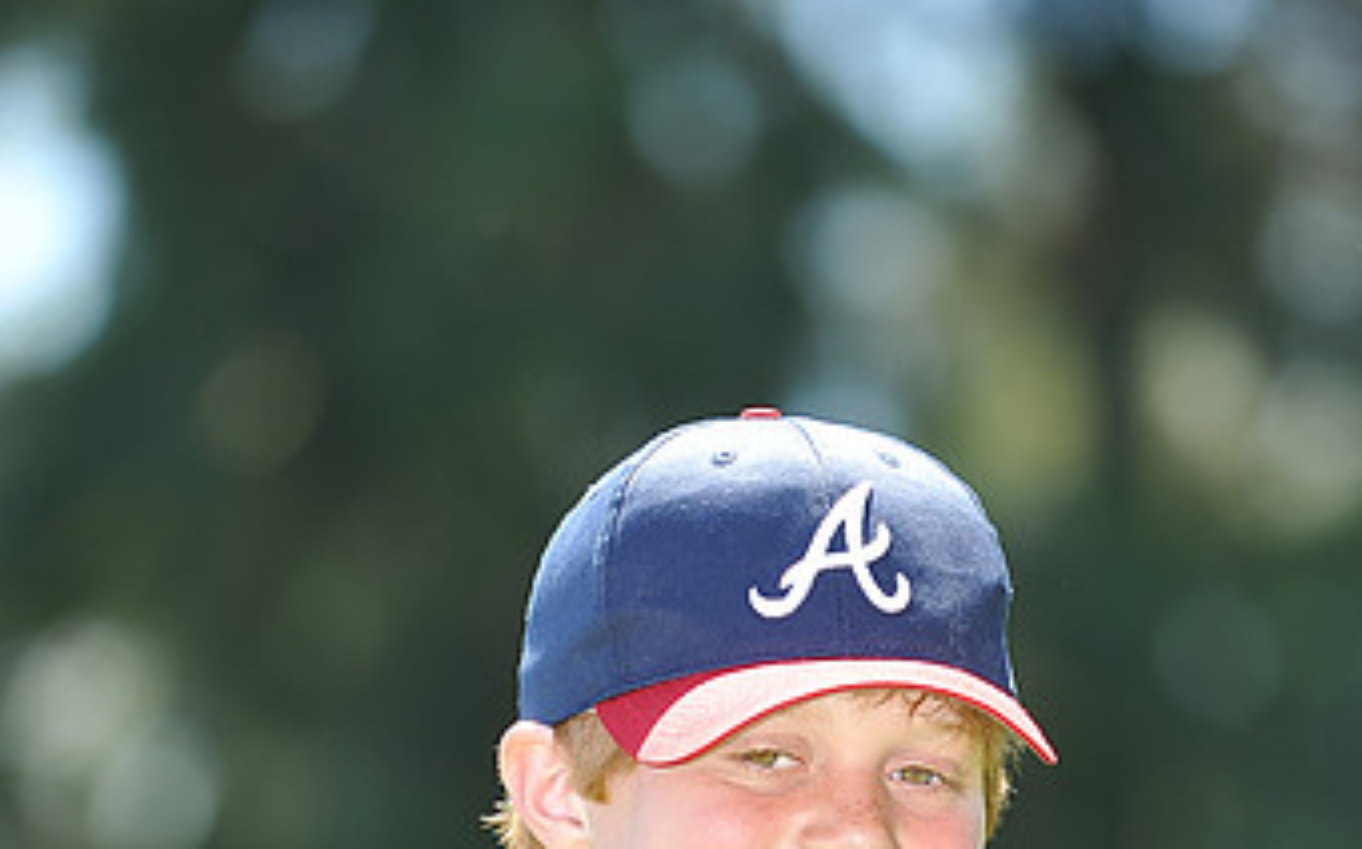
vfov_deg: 3.8
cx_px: 745
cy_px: 1085
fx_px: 12909
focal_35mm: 348
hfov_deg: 6.0
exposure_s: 1/320
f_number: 4.5
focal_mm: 200
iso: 200
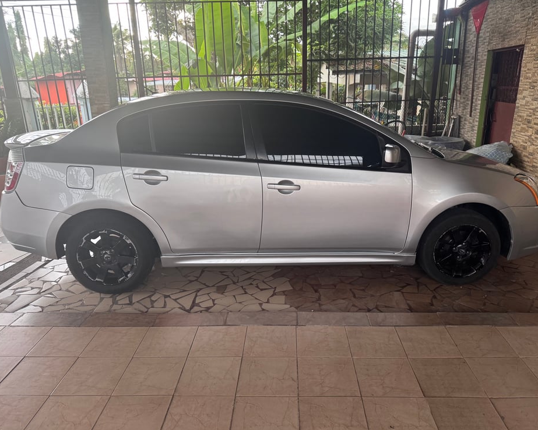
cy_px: 221
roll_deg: +0.6
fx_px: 414
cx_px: 283
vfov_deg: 54.9
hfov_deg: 66.0
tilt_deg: -18.9
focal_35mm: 26
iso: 250
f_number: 1.78
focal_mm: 6.76
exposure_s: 1/60
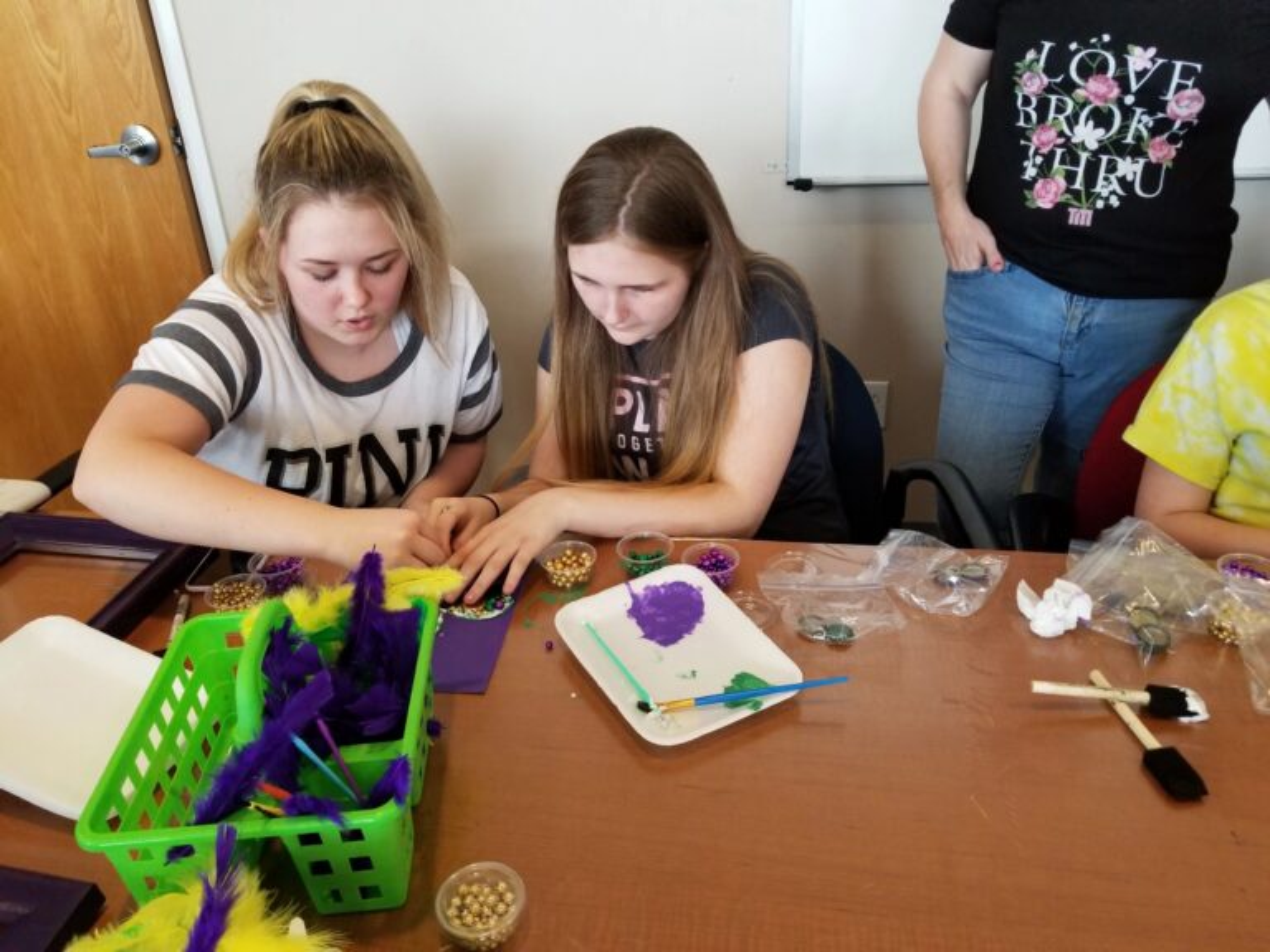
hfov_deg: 67.3
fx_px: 954
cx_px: 635
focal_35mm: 26
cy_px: 476
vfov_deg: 53.1
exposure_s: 1/120
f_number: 1.7
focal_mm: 4.25
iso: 320
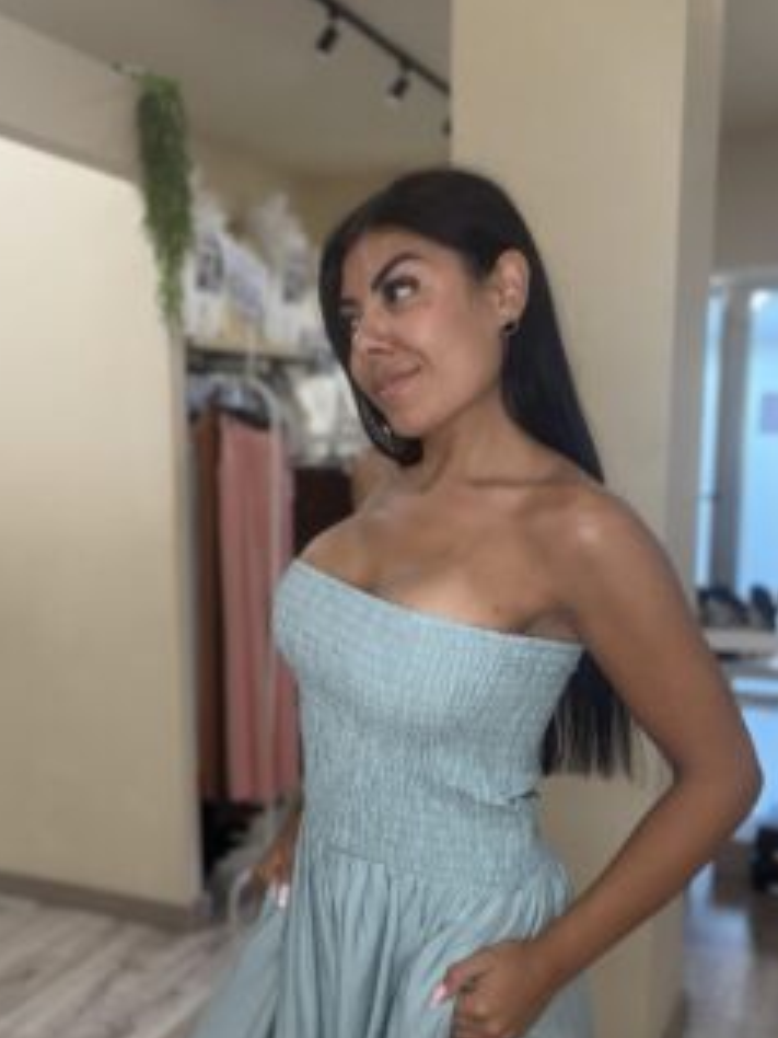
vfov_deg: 48.7
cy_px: 627
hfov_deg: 37.6
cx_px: 335
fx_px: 1139
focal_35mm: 38
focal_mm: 2.71
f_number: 1.9
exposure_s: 1/65
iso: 80
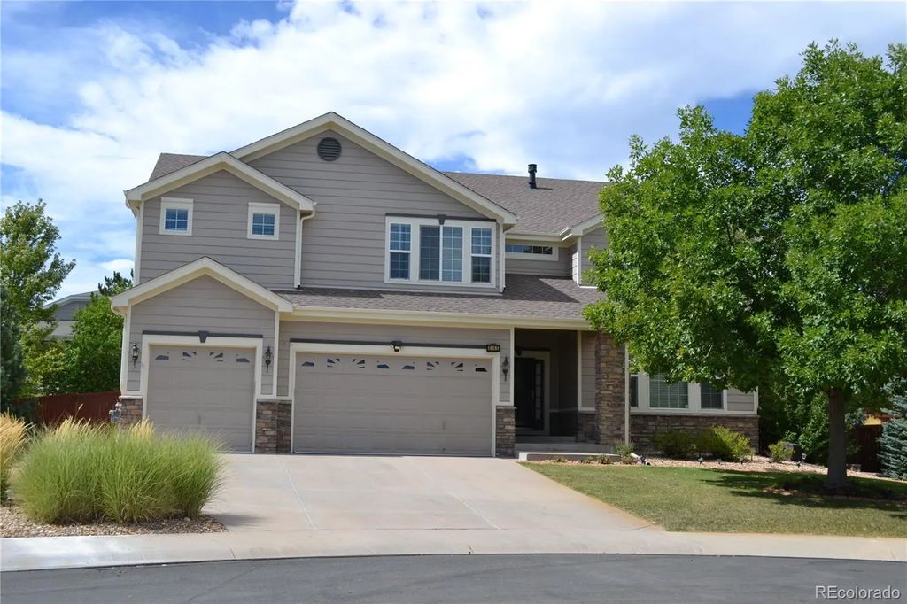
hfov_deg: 49.6
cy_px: 302
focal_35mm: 39
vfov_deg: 34.2
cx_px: 454
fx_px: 982
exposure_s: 1/250
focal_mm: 26
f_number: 8
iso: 100
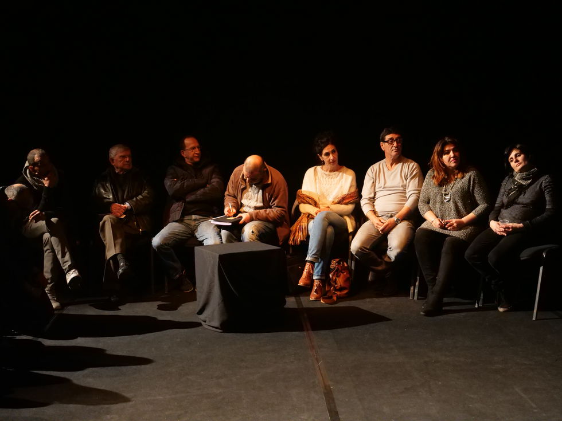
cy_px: 210
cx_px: 281
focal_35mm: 48
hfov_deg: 39.7
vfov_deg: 30.3
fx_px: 779
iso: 3200
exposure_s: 1/25
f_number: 3.5
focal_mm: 24
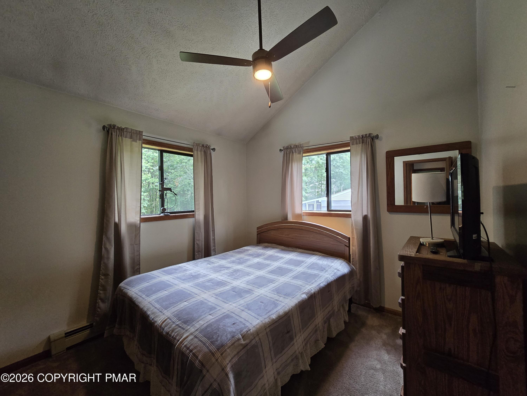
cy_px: 198
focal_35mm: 13
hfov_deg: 106.2
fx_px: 198
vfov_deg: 89.9
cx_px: 264
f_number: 2.2
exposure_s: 1/60
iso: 250
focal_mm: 2.2
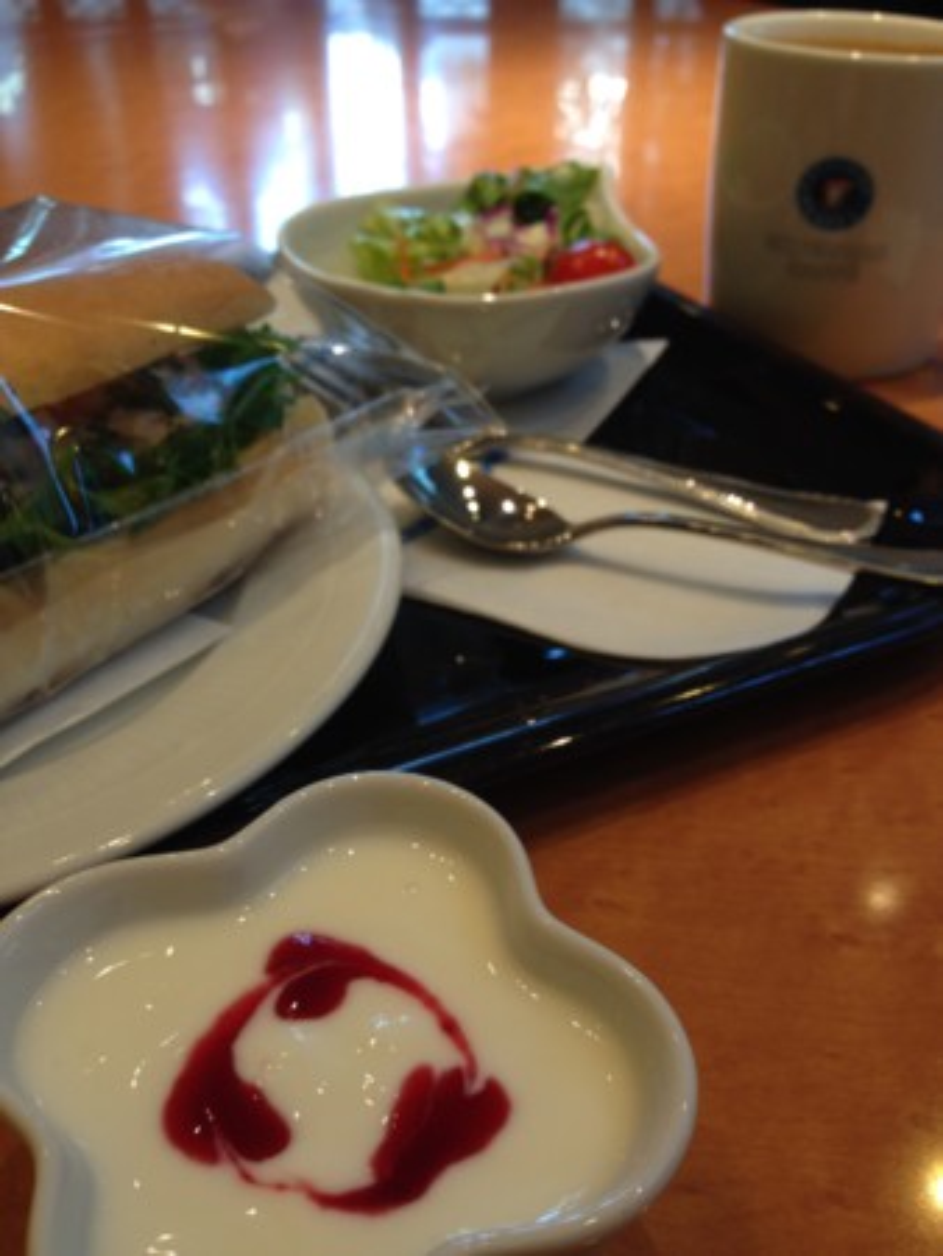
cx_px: 472
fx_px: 1198
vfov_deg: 55.3
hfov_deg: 43.0
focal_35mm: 33
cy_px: 628
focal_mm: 4.12
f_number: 2.4
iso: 50
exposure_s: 1/30
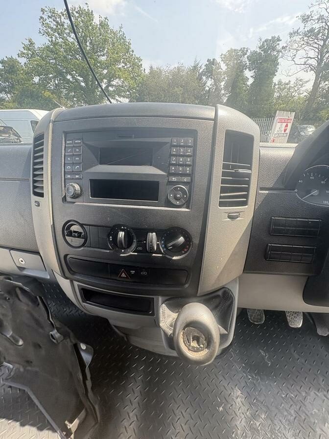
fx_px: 177
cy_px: 220
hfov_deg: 85.7
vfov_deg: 102.1
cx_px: 164
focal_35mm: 14
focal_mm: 2.22
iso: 64
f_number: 2.2
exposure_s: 1/139
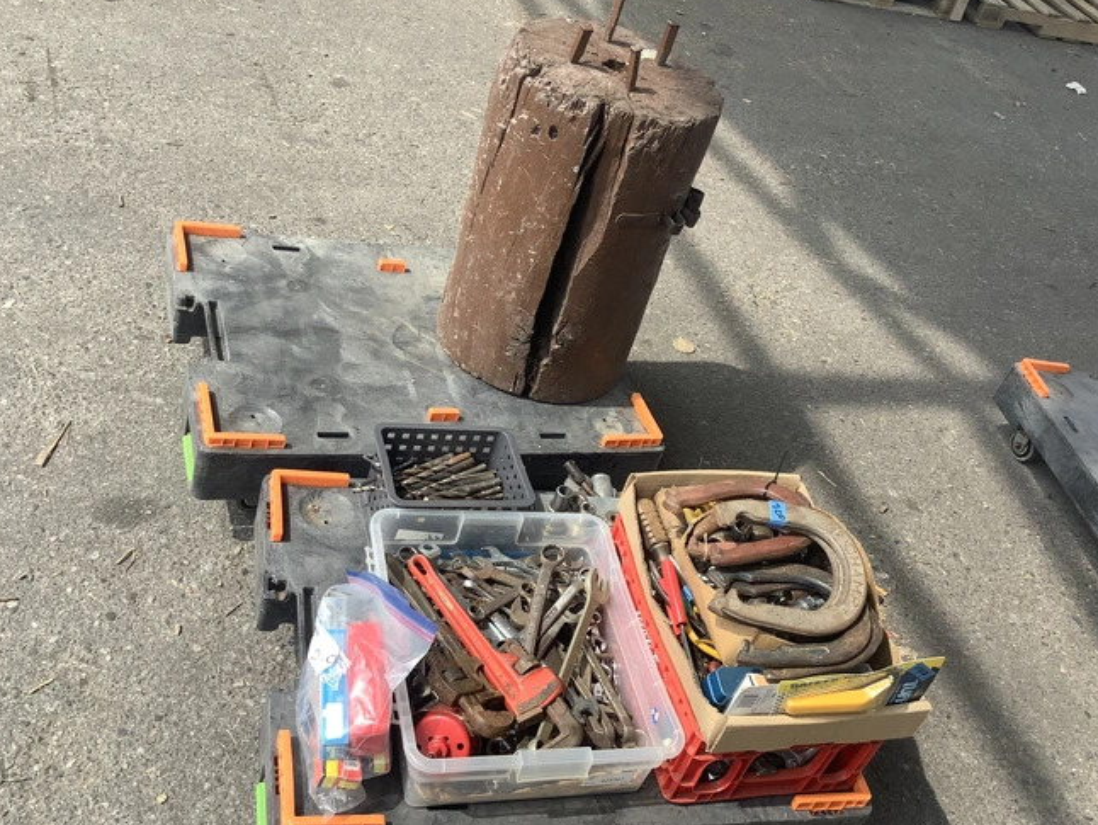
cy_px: 414
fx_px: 1142
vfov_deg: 39.7
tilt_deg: -38.1
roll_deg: -17.7
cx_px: 571
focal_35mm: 36
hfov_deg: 51.3
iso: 25
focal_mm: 3.3
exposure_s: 1/413
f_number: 2.4
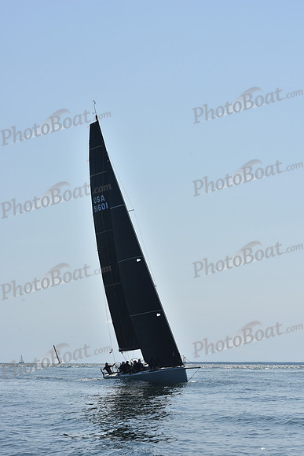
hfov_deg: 16.1
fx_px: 1076
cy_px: 228
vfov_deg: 23.9
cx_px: 152
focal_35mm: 85
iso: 250
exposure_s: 1/1000
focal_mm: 85
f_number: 11
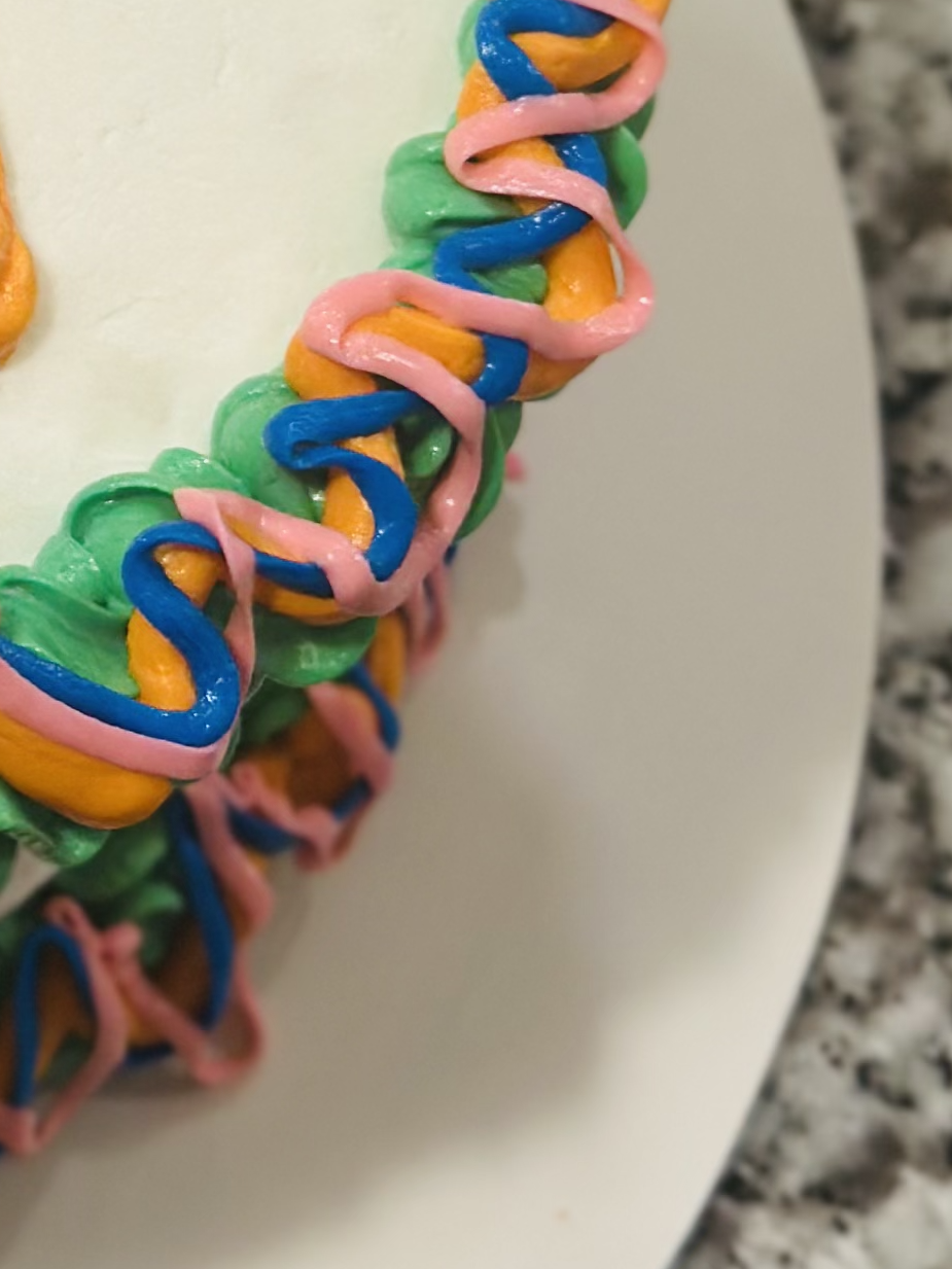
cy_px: -57
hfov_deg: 9.2
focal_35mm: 157
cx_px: -567
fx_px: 5756
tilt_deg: -66.3
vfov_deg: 12.4
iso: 125
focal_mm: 6.86
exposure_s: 1/60
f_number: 1.78
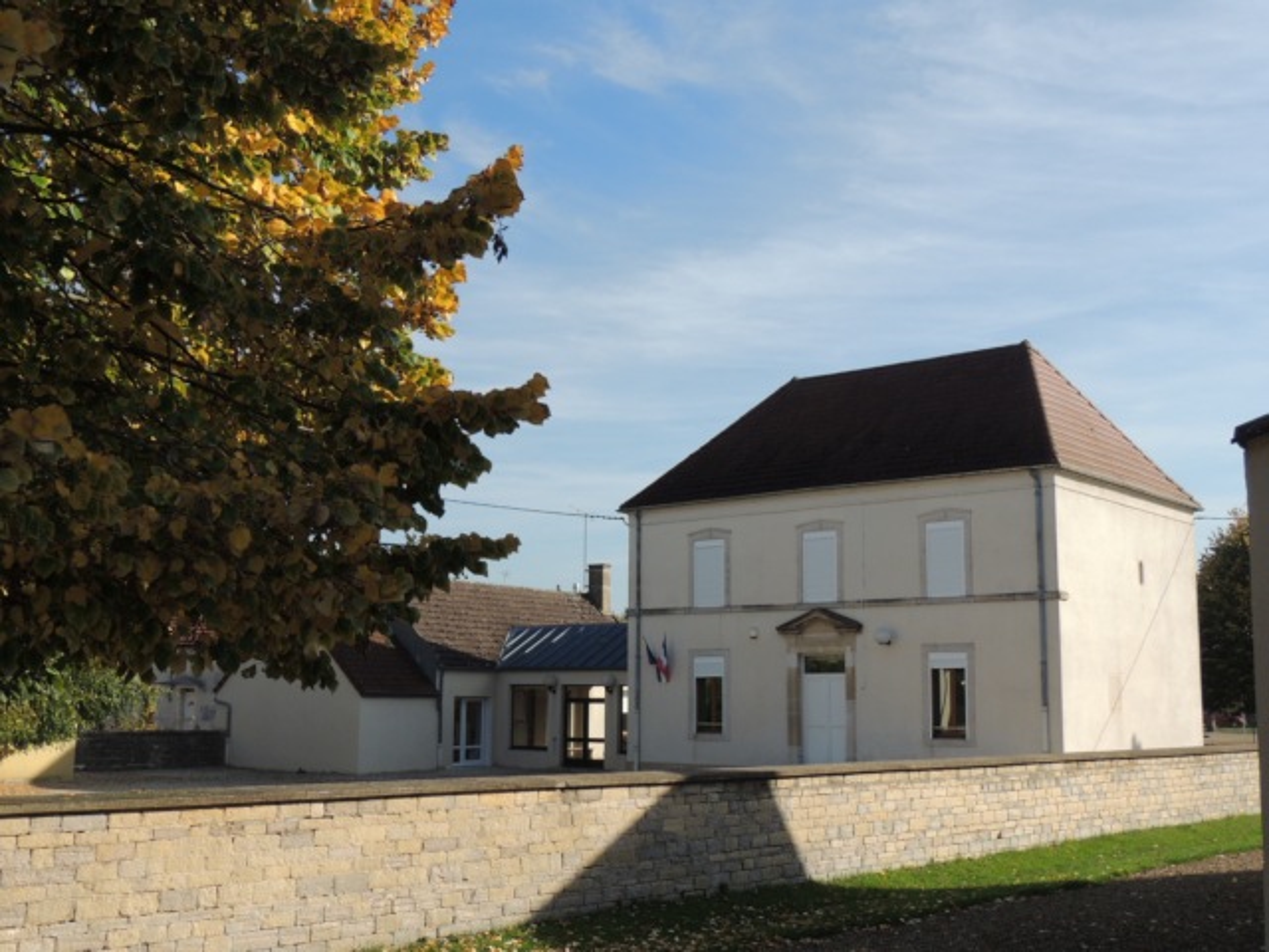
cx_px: 634
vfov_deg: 36.0
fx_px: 1466
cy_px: 476
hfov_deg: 46.8
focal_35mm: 40
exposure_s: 1/1000
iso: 100
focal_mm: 7.1
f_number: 3.3
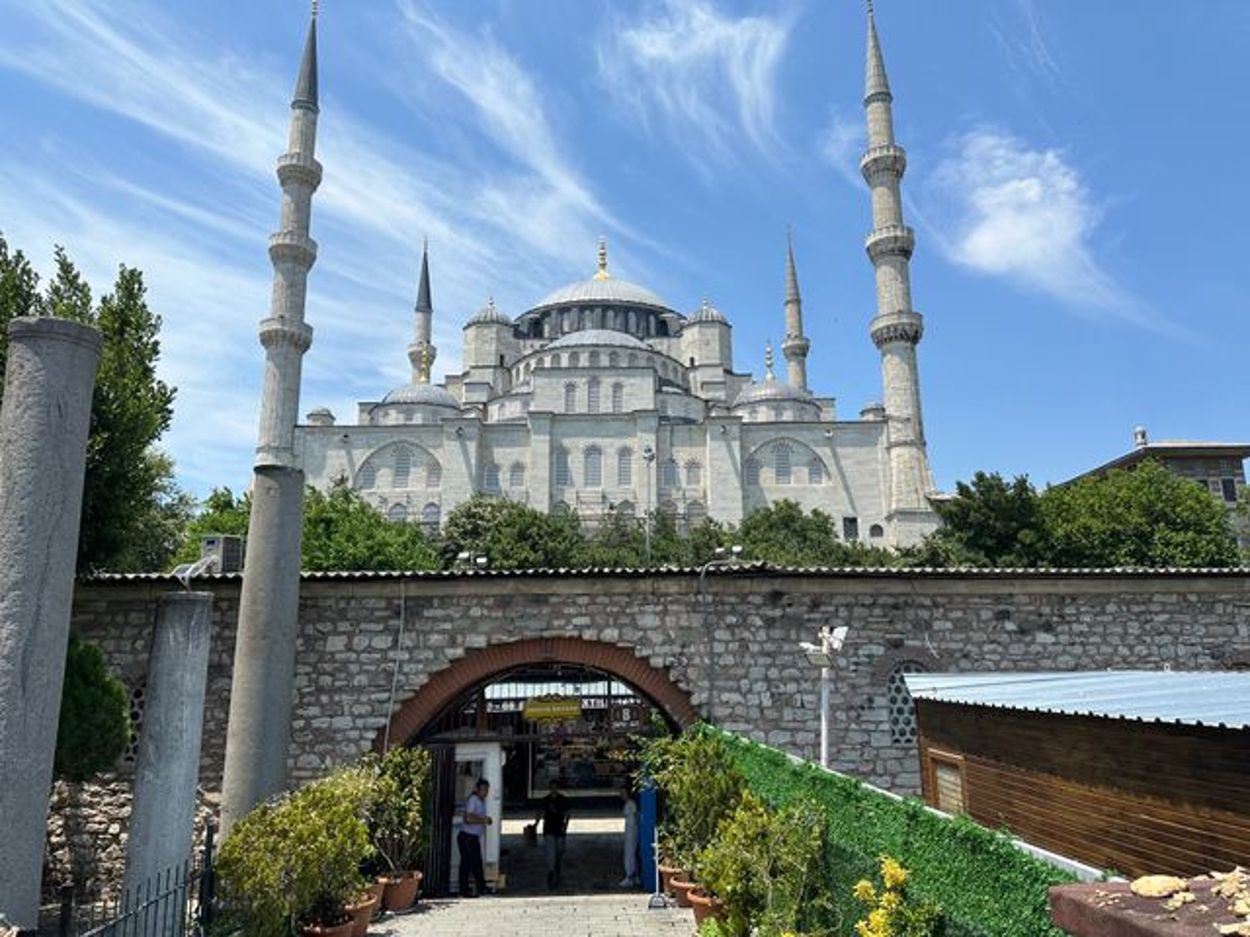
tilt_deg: +12.5
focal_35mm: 24
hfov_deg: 71.6
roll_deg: +1.0
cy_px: 468
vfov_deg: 56.8
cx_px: 625
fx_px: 867
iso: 80
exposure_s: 1/5263
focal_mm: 6.86
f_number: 1.78
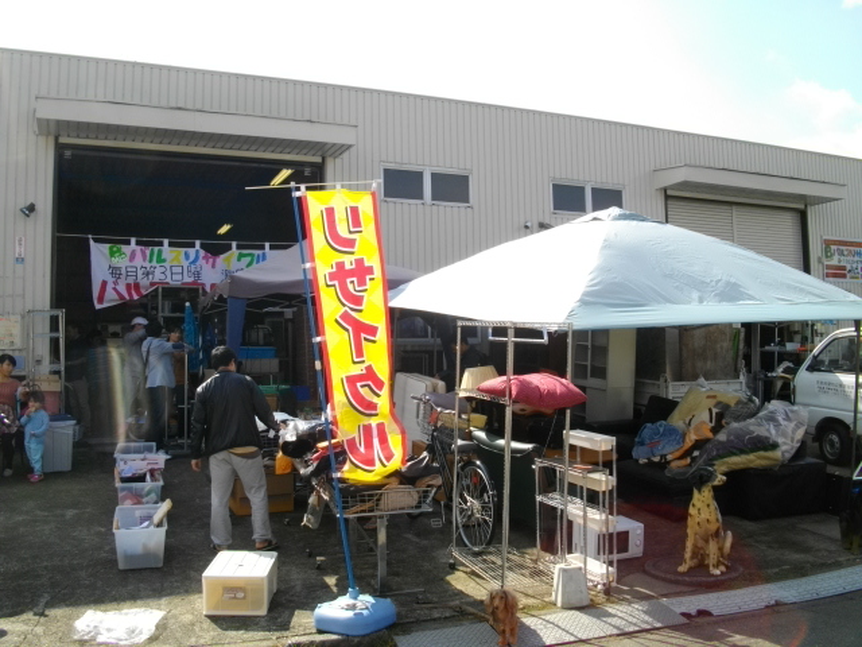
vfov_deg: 44.2
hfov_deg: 56.8
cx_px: 431
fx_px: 797
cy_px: 324
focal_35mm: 32
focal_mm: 5.7
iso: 100
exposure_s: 1/200
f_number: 5.5
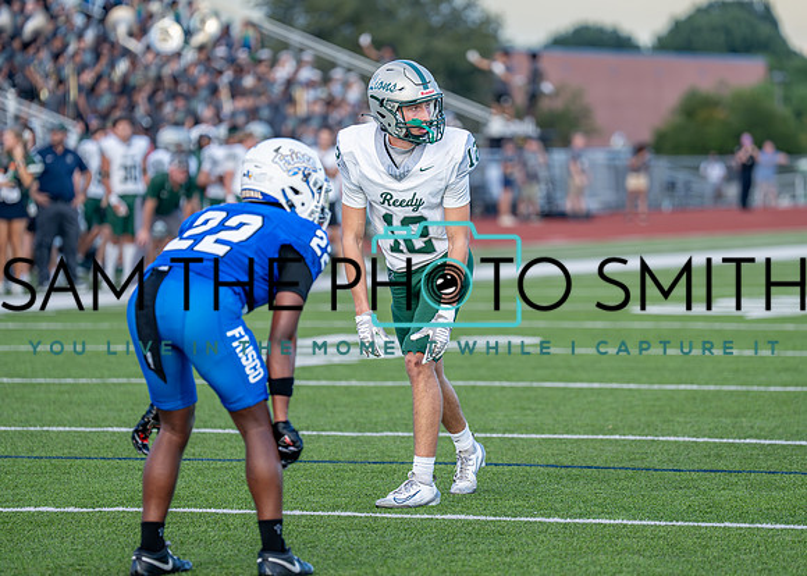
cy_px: 270
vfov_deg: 7.3
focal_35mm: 197
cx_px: 433
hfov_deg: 10.2
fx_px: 4512
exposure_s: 1/1250
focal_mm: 163
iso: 500
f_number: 2.8
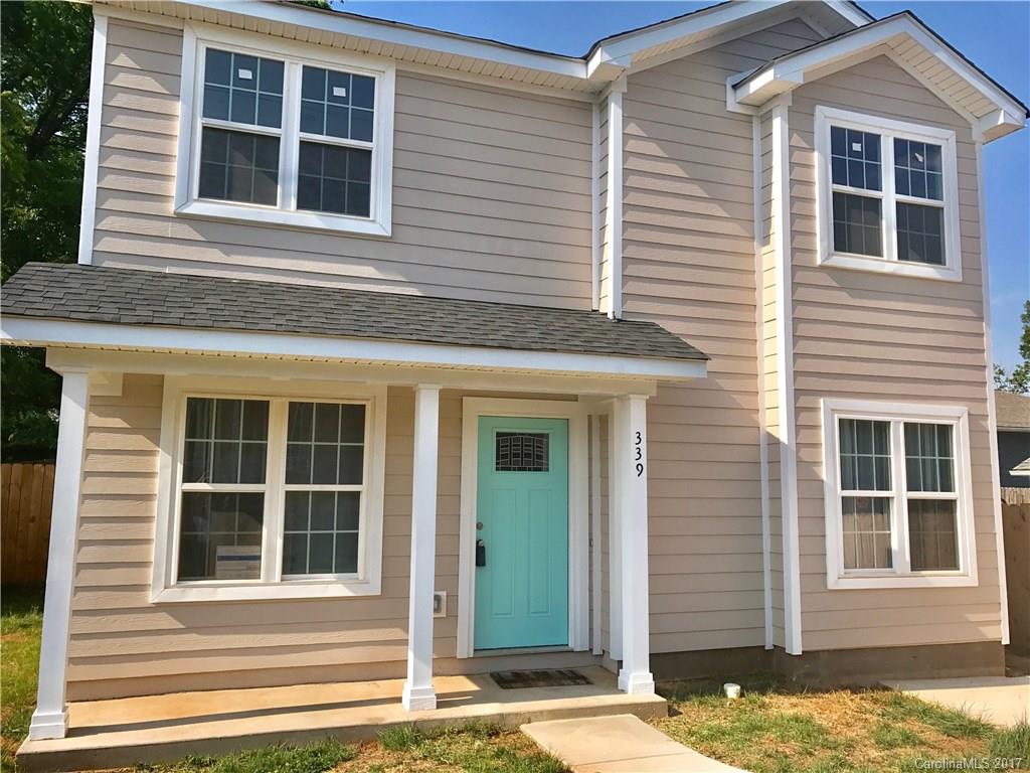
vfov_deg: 49.7
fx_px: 833
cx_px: 515
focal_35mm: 28
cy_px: 386
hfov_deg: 63.4
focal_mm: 3.99
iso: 20
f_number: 1.8
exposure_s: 1/1880
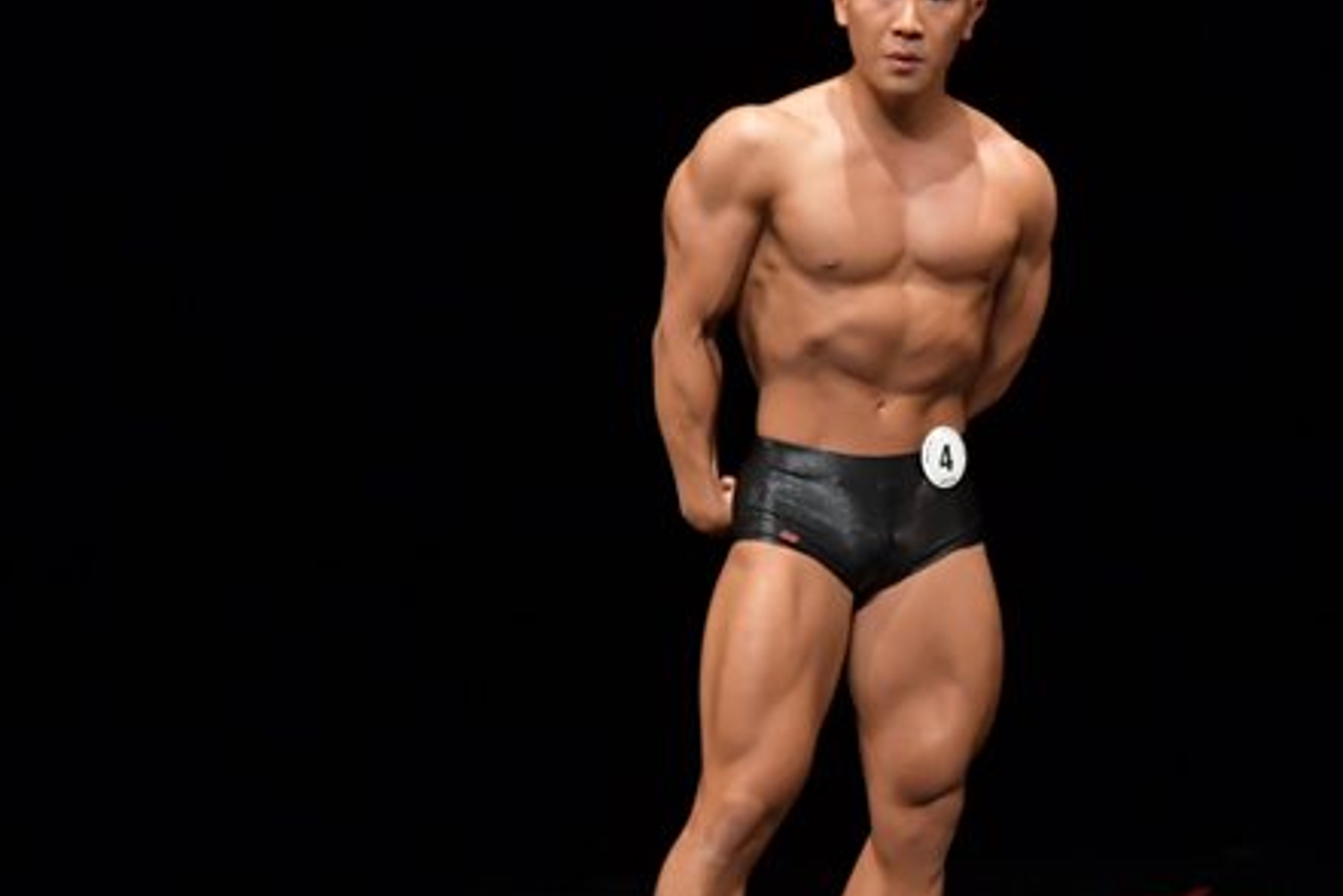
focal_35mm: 501
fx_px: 18689
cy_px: 588
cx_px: 815
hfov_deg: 4.1
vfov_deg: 2.7
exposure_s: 1/400
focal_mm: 190
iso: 3200
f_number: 5.6
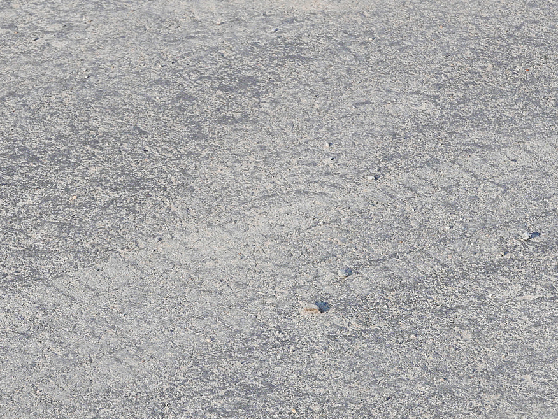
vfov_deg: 10.8
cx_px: 293
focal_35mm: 137
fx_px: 2210
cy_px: 313
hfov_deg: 14.4
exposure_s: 1/500
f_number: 5.6
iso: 200
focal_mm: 34
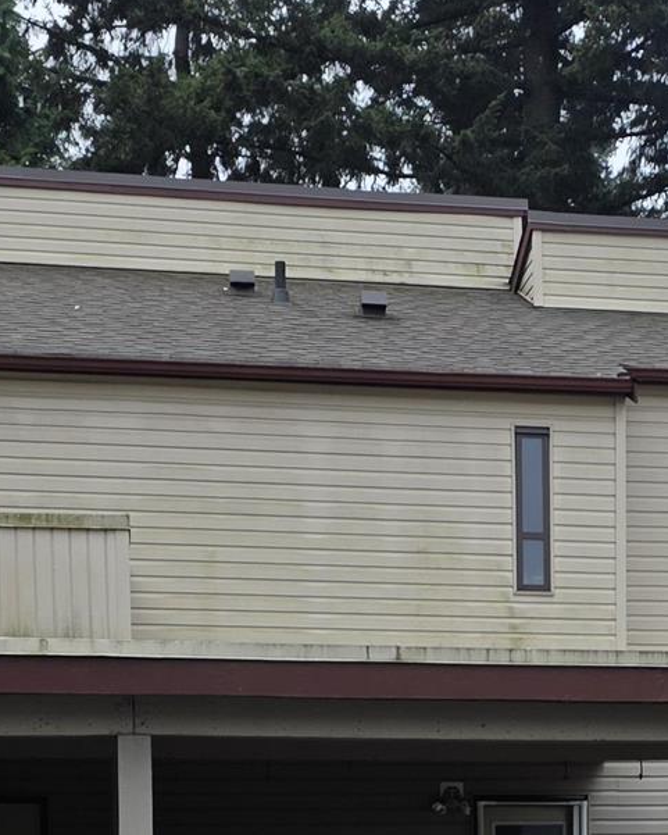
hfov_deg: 17.5
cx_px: 631
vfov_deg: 21.3
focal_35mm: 86
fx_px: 2125
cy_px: 873
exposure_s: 1/1941
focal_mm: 6.3
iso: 80
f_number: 1.7
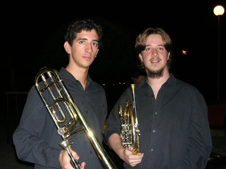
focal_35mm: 38
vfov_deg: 37.7
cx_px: 113
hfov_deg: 49.0
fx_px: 248
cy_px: 84
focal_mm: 5.8
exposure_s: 1/60.1
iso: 114
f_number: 2.8
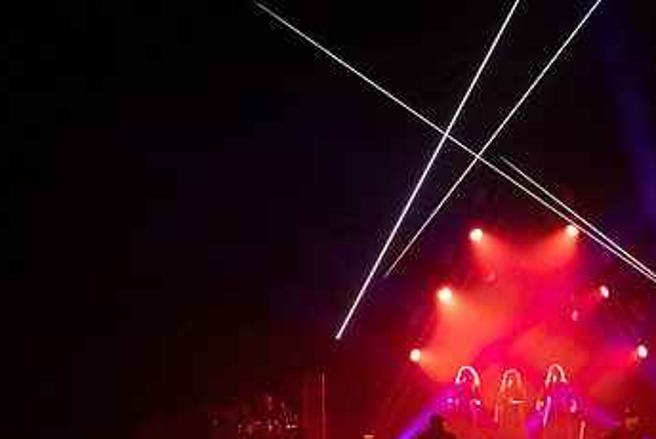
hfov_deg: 17.3
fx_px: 2152
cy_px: 247
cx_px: 456
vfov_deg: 11.6
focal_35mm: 118
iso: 8000
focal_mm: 70
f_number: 5.6
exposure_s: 1/250
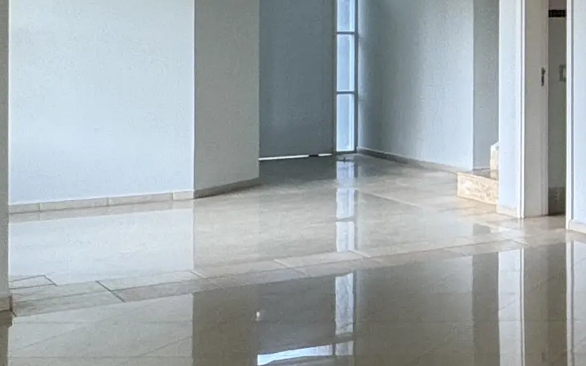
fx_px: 1166
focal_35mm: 73
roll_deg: +0.4
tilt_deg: +0.8
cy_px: 34
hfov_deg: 21.3
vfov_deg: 17.6
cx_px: 987
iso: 80
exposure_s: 1/120
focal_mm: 2.22
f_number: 2.2
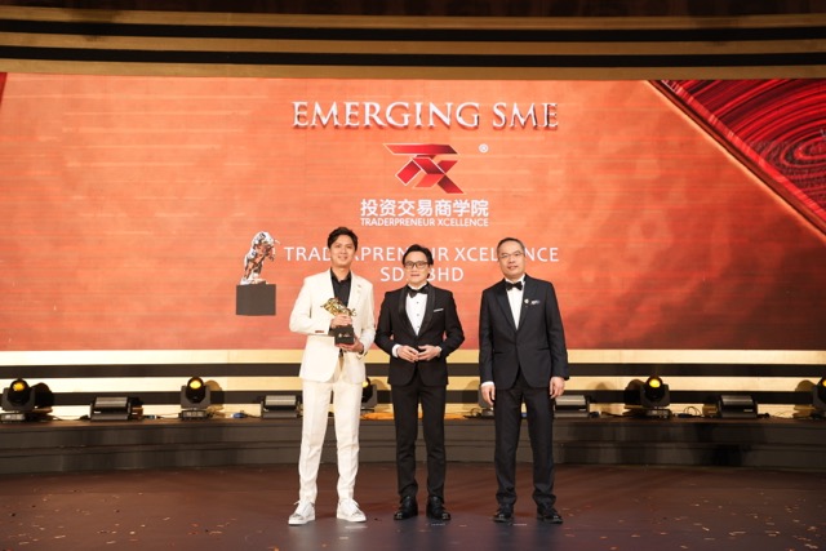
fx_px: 941
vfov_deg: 32.6
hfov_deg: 47.4
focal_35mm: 41
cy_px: 276
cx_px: 413
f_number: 4
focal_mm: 41
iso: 800
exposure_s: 1/116
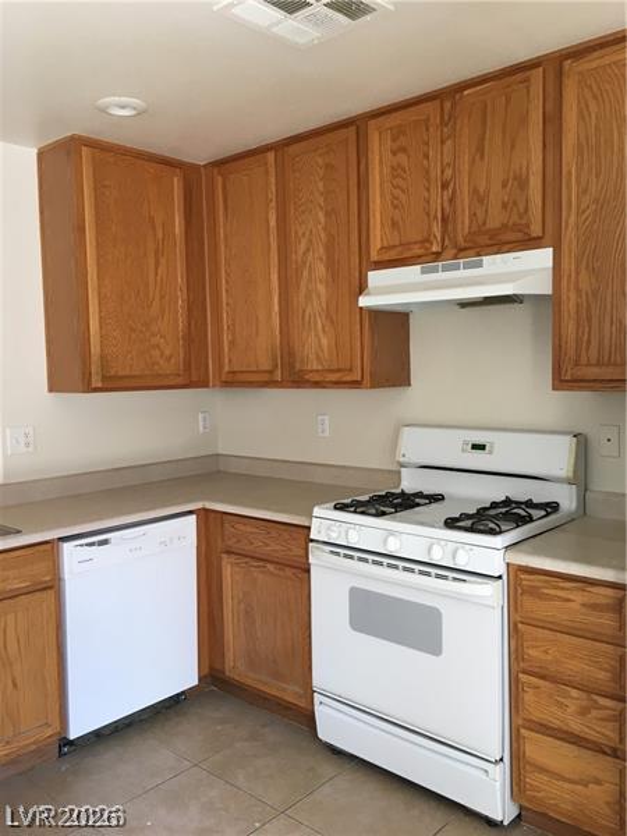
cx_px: 314
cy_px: 418
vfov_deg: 61.7
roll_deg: +1.7
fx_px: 700
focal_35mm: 29
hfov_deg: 48.2
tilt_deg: -3.2
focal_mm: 4.15
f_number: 2.2
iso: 25
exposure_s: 1/30
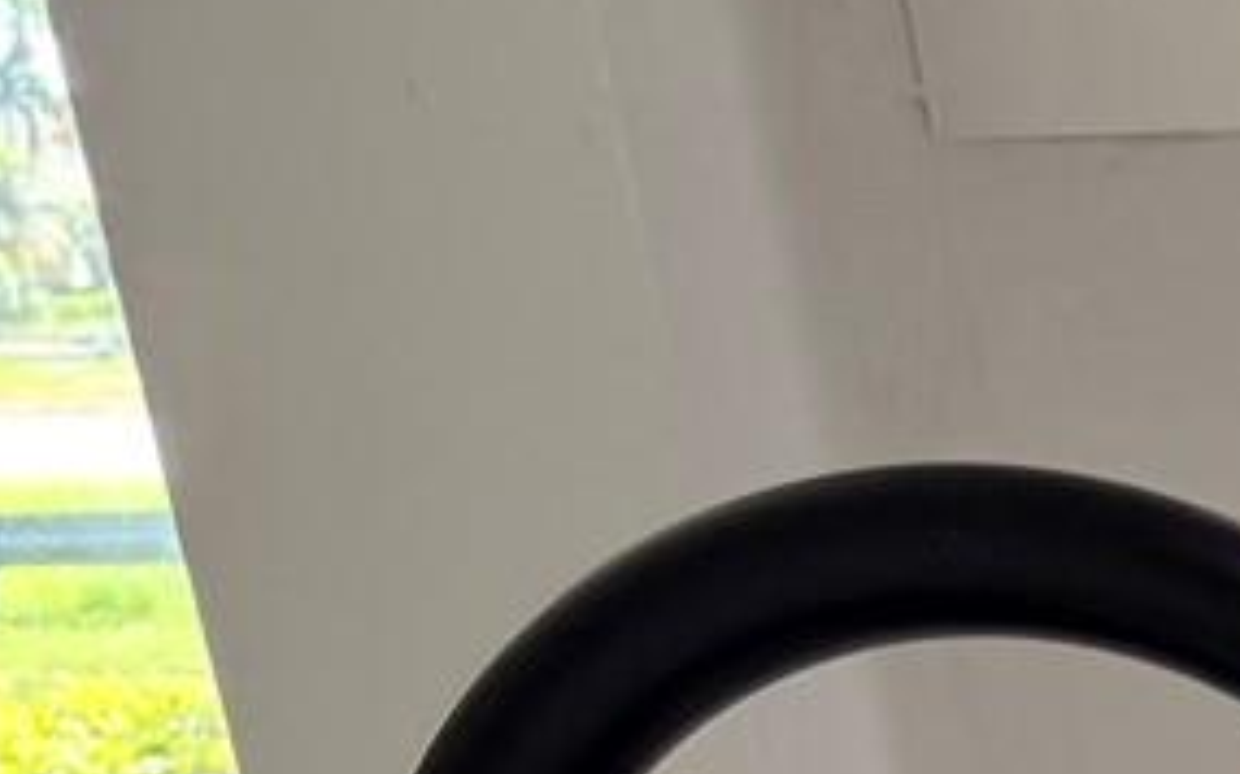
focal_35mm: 143
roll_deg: +2.6
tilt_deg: -25.4
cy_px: 2479
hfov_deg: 11.5
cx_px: 3185
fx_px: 4832
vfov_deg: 7.7
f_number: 1.78
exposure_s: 1/120
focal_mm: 6.76
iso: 125
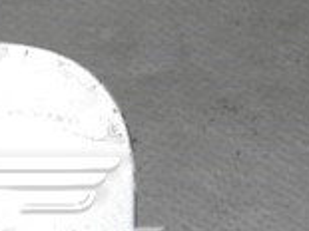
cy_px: 217
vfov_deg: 9.4
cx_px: -78
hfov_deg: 12.3
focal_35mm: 157
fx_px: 1400
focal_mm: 7.9
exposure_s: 1/60
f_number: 4
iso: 80
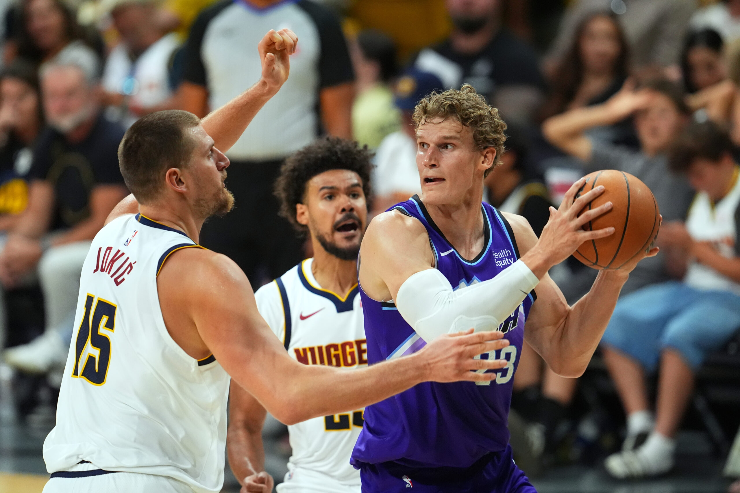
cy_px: 246
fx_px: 8222
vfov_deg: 3.4
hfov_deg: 5.2
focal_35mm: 400
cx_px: 370
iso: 6400
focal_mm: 400
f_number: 3.5
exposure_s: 1/2000
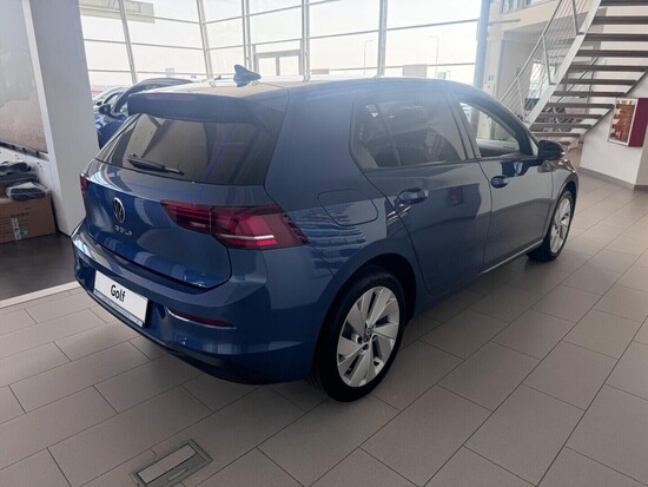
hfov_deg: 71.6
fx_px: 449
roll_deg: -0.8
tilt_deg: -17.5
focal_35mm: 24
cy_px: 244
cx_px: 324
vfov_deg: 56.9
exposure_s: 1/621
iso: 80
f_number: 1.78
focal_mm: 6.76
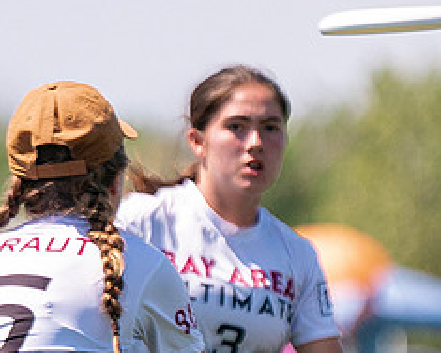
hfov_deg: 1.7
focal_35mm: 1137
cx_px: 258
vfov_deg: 1.4
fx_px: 14840
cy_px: 440
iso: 320
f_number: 3.2
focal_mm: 200
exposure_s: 1/4000
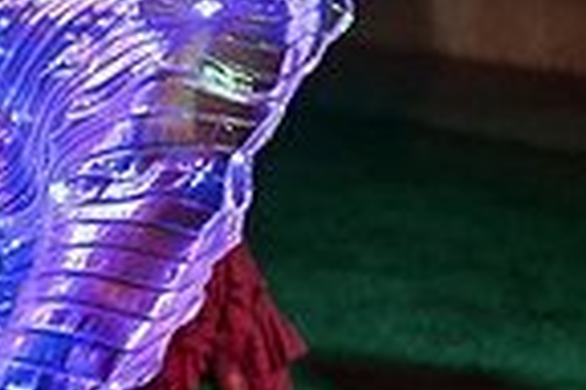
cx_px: -562
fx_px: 2295
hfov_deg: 12.8
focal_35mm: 141
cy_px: 53
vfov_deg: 9.7
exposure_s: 1/400
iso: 1600
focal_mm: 35
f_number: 1.8
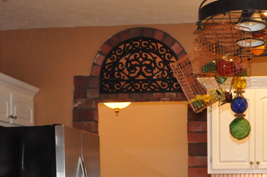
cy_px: 219
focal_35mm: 69
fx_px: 511
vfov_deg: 18.5
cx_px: 218
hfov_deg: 28.6
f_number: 5.6
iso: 3200
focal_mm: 18
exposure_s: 1/125
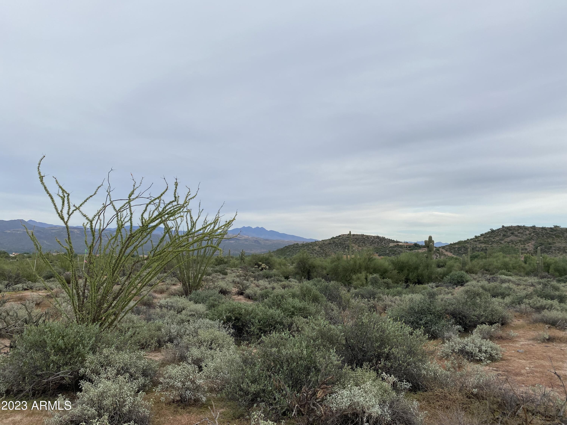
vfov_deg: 53.1
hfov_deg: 67.3
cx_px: 284
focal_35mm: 26
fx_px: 426
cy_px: 212
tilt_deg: +5.5
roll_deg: -0.7
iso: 32
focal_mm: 4.25
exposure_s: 1/1678
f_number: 1.8
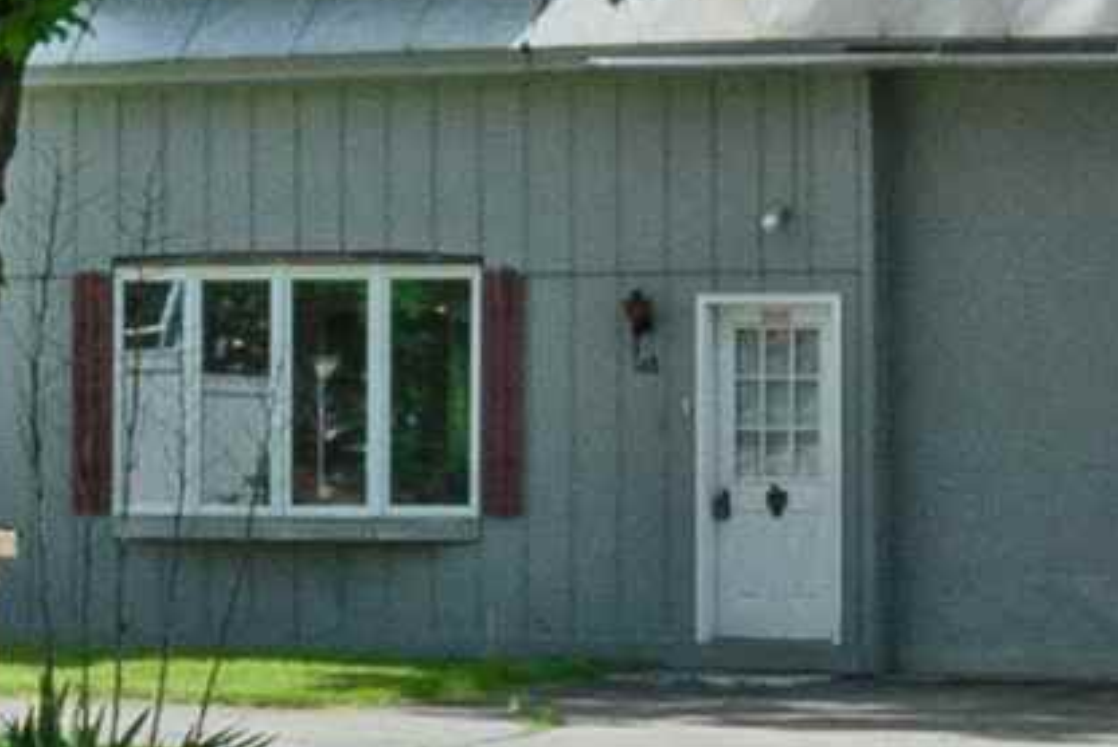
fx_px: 8266
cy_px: 183
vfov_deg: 5.2
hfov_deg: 7.7
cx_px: 357
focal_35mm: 266
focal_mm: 24
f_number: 20
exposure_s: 1/60
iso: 200
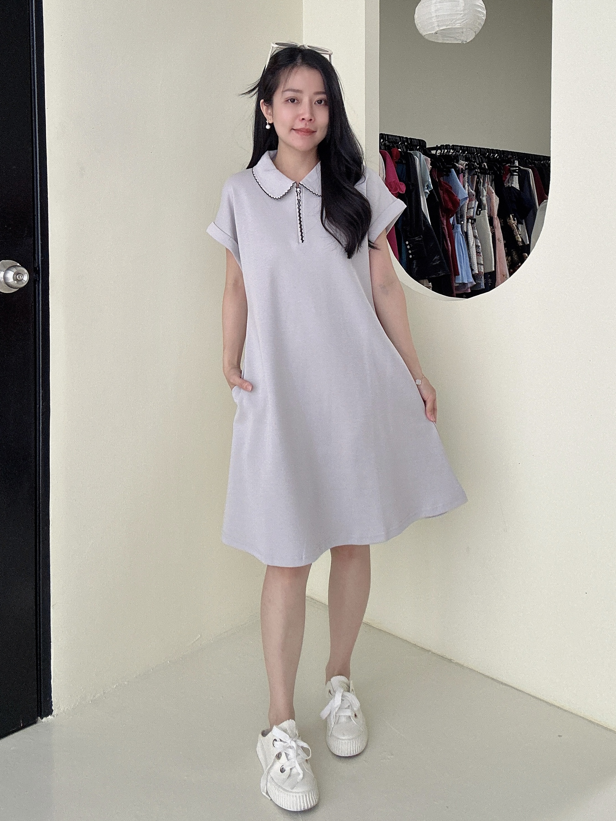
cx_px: 308
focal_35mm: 23
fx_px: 546
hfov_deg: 58.9
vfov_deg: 73.9
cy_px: 410
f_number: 1.9
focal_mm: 2.69
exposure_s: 1/60
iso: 100
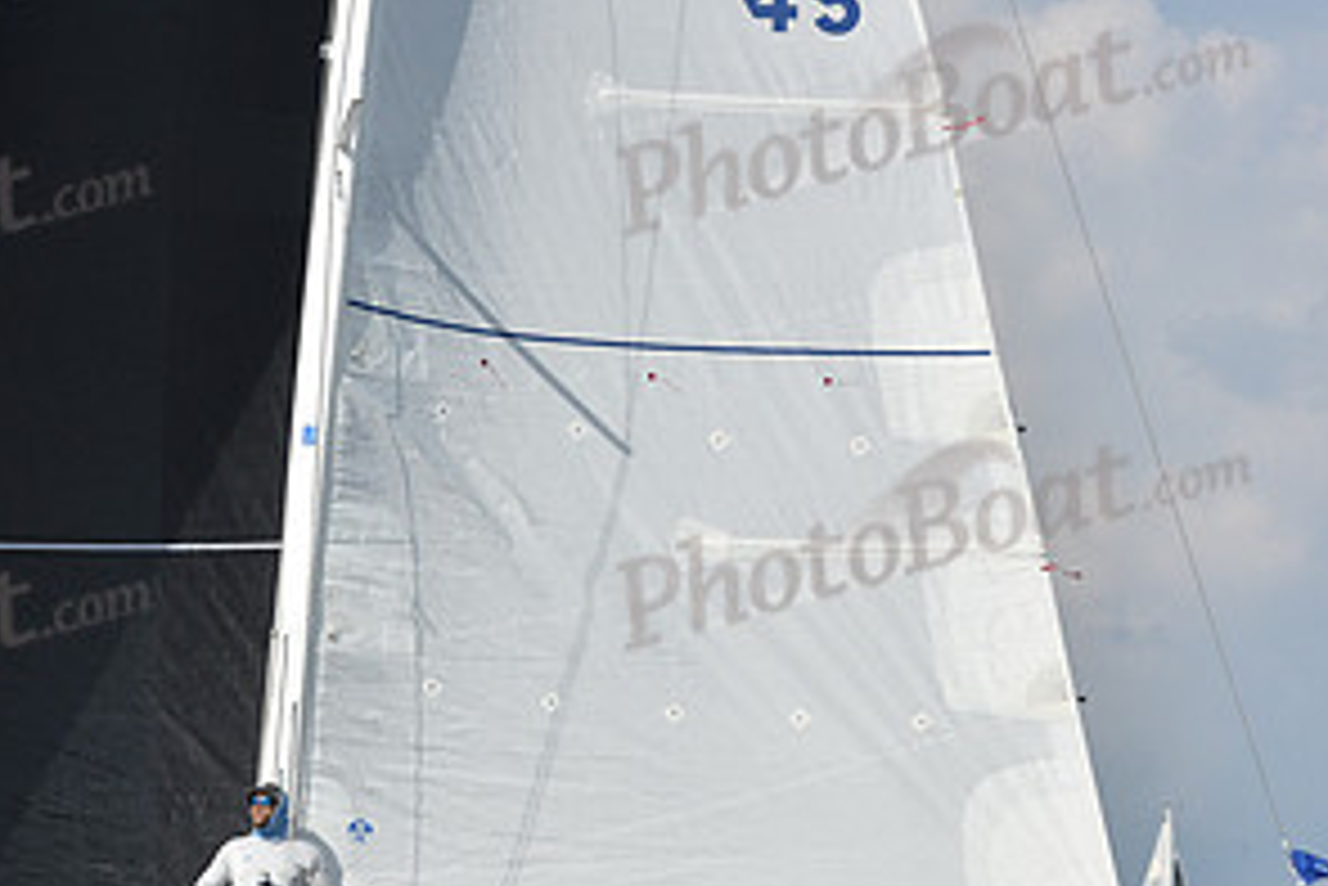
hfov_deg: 7.5
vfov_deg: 5.0
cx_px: 387
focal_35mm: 275
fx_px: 10149
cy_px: 830
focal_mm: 140
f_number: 10
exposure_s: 1/1250
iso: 320
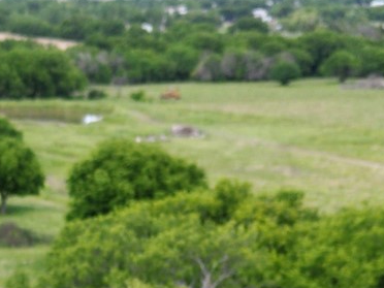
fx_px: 1464
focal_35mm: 132
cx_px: -116
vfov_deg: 10.3
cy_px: 581
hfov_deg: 14.3
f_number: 1.7
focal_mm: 6.72
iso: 100
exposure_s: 1/1000
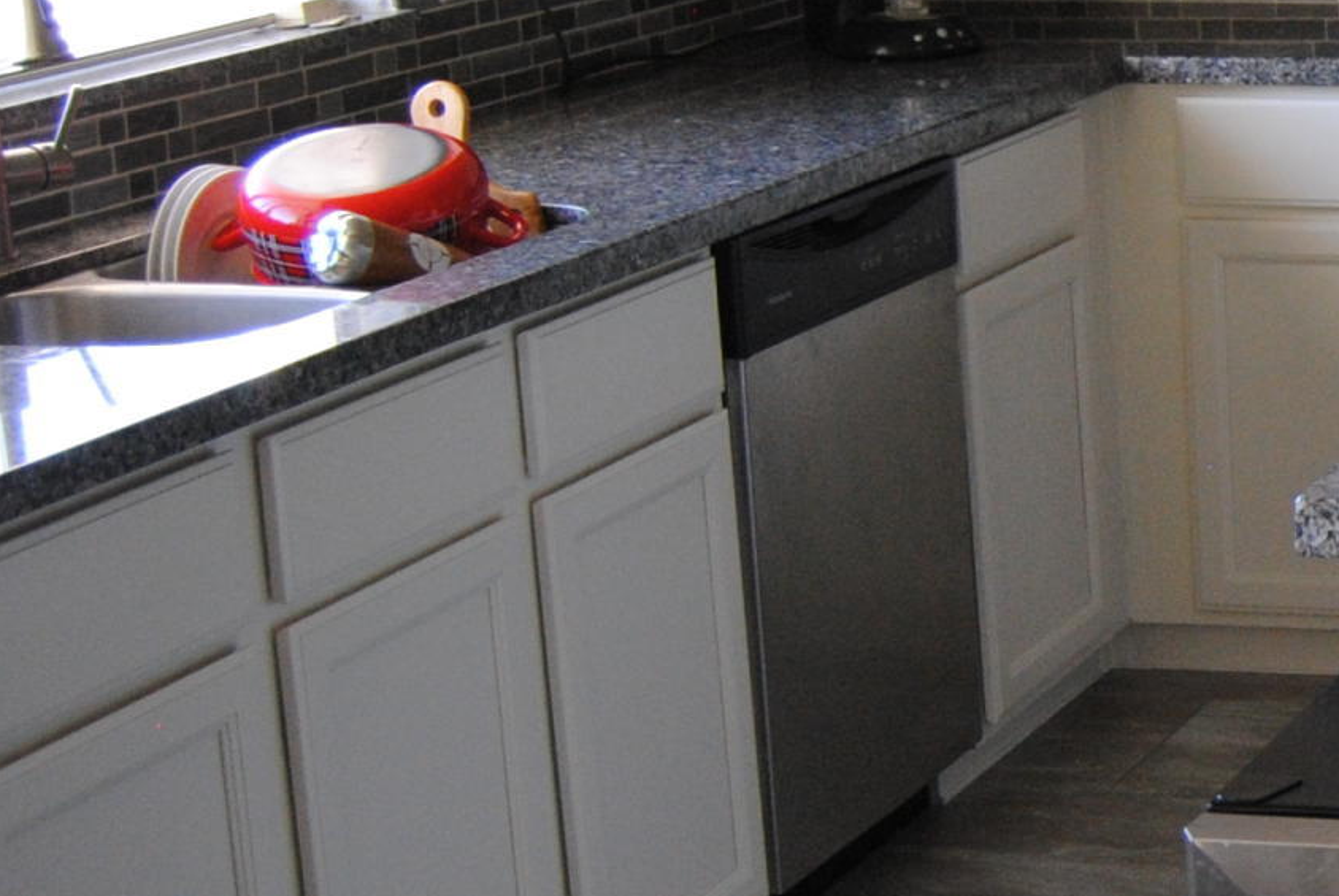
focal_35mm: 96
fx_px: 3575
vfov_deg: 14.3
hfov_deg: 19.0
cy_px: 482
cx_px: 1918
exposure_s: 1/30
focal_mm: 18
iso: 560
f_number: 3.5
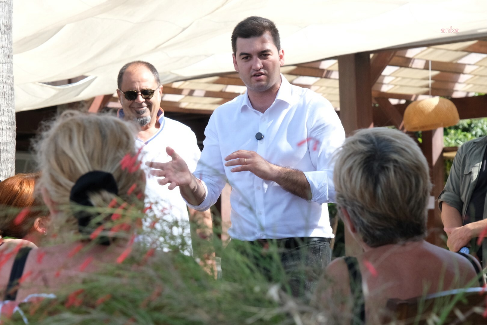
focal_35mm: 101
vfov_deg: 13.6
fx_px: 1366
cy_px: 162
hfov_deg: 20.2
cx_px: 244
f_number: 6.4
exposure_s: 1/2000
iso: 2500
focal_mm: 67.5
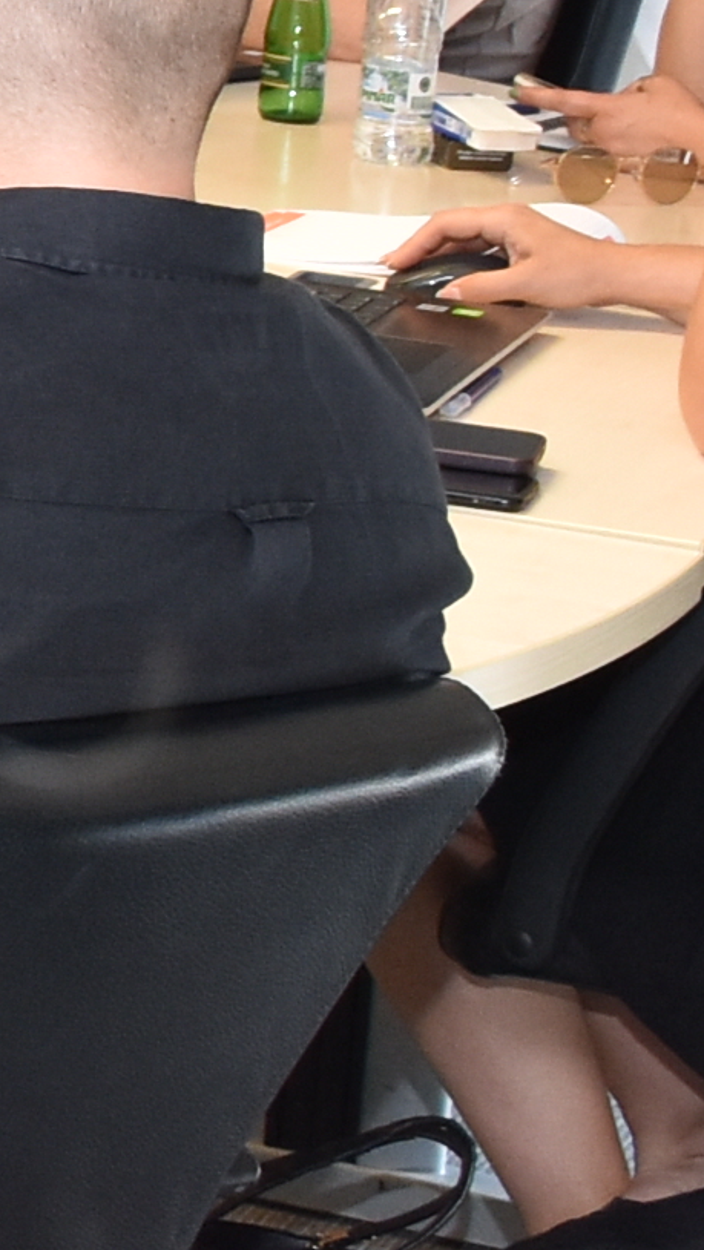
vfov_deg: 13.6
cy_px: 18
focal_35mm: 156
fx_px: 5172
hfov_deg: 6.5
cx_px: -1916
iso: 640
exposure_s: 1/60
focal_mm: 18
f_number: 6.3
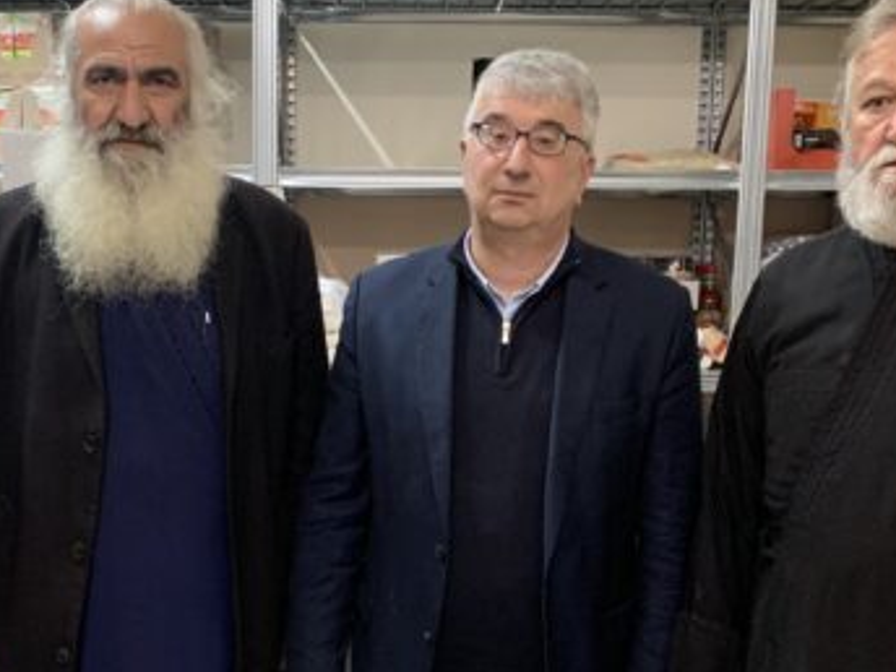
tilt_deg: -11.5
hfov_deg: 33.1
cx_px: 352
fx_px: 1501
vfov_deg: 24.7
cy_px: 557
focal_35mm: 58
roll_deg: -1.2
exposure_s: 1/40
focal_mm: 4.25
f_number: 1.8
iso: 400
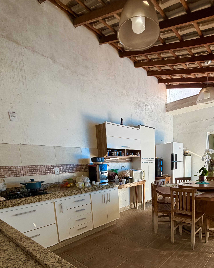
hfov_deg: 64.7
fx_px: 166
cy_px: 195
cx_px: 132
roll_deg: +2.8
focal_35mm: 21
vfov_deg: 73.1
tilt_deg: -9.8
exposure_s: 1/121
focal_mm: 2.22
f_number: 2.2
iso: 200
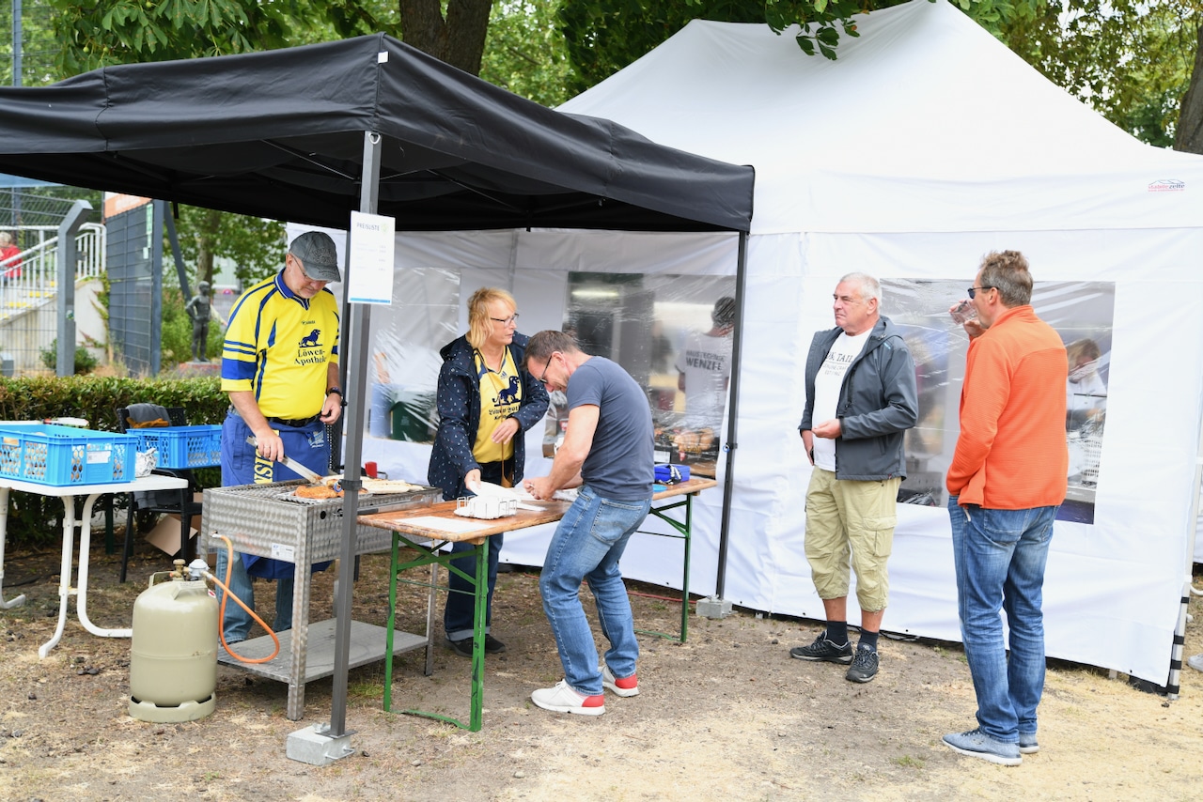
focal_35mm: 36
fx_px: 1203
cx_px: 602
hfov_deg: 53.1
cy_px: 401
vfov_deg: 36.9
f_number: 2.8
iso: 320
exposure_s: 1/1250
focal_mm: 36
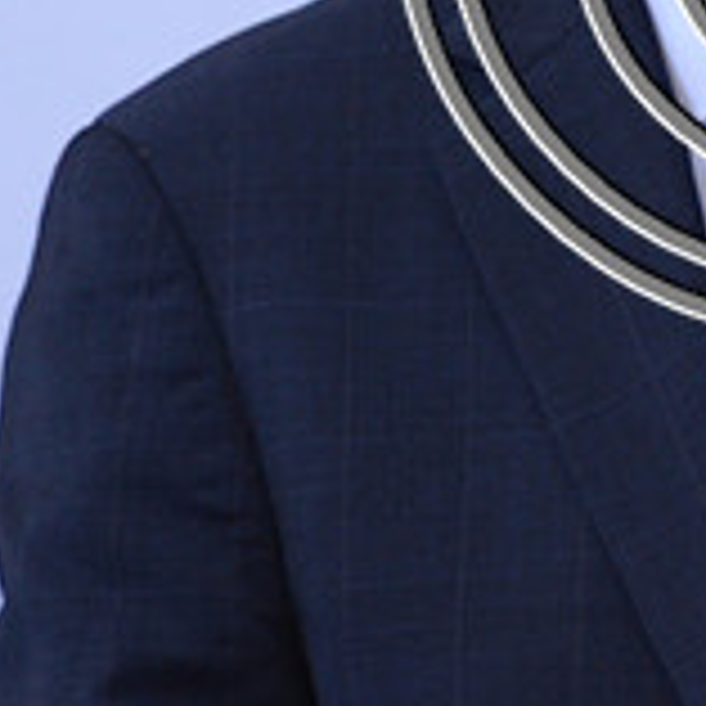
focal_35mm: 919
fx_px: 21196
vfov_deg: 1.9
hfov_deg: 1.9
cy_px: -121
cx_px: 854
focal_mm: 195
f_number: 2.8
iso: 800
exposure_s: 1/200
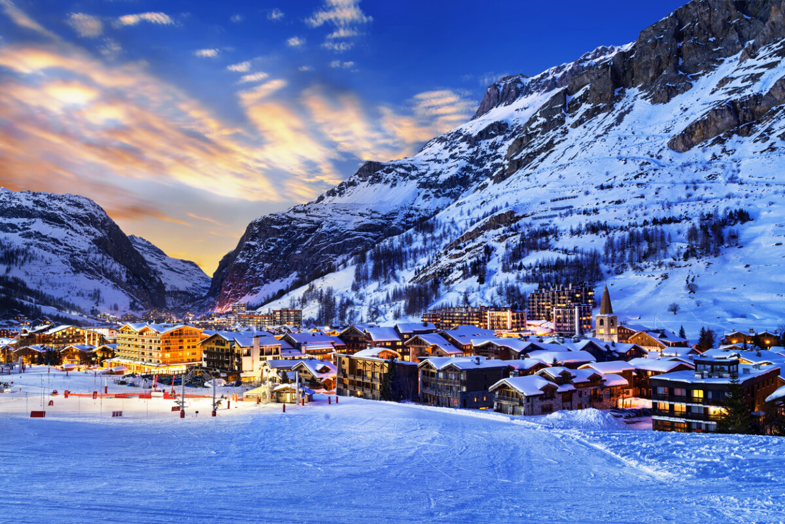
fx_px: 698
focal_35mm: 32
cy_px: 262
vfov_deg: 41.1
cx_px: 392
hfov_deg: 58.7
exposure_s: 30
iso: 80
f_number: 10
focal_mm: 32
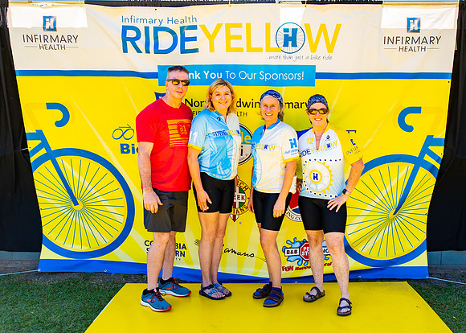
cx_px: 260
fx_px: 500
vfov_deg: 36.8
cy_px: 159
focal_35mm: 38
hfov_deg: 49.9
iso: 100
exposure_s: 1/200
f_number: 2.8
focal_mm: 32
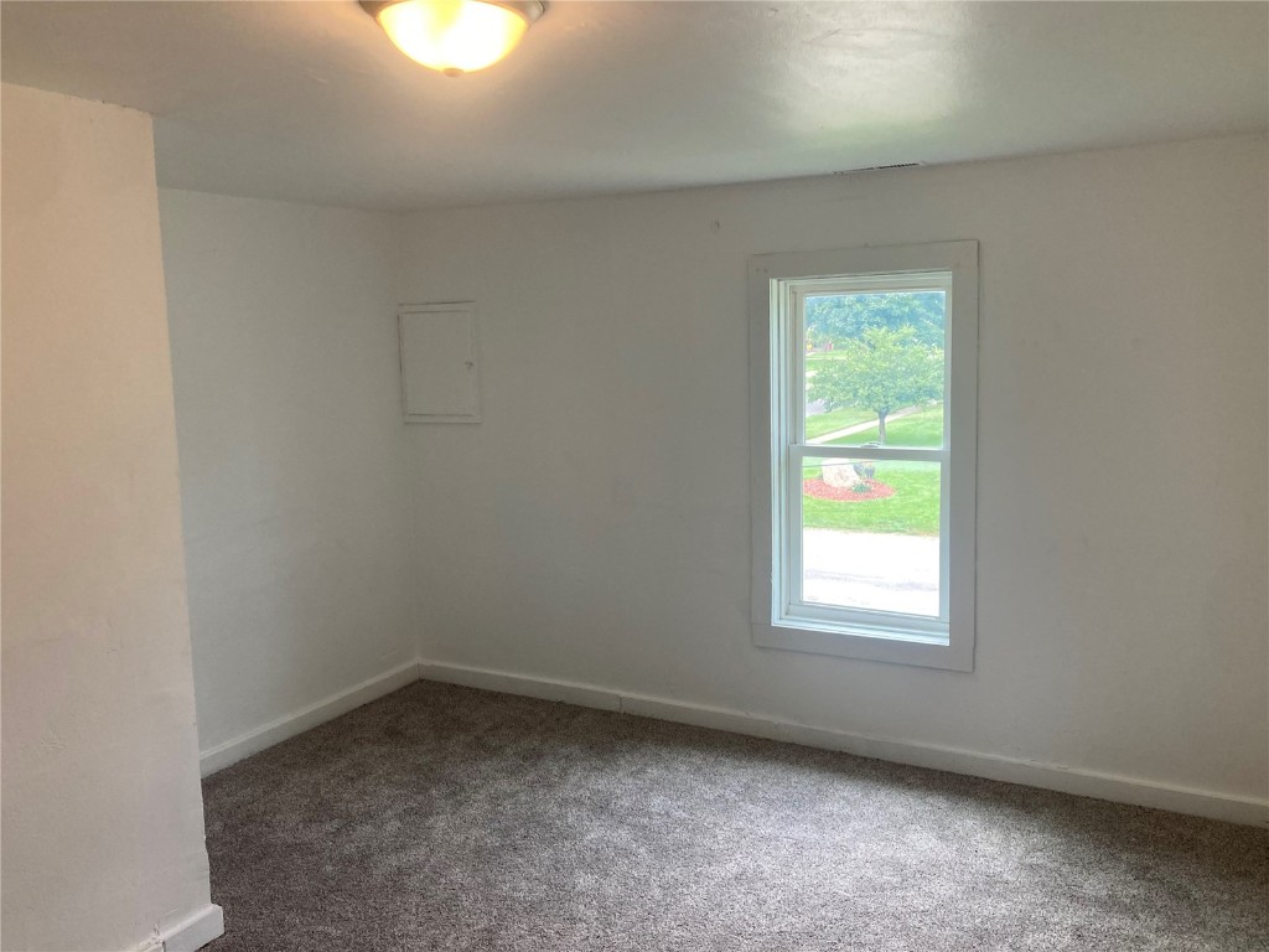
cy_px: 476
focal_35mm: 28
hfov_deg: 63.4
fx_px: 1026
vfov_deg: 49.7
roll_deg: -0.8
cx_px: 634
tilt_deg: -4.4
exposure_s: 1/120
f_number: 1.8
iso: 80
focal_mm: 3.99
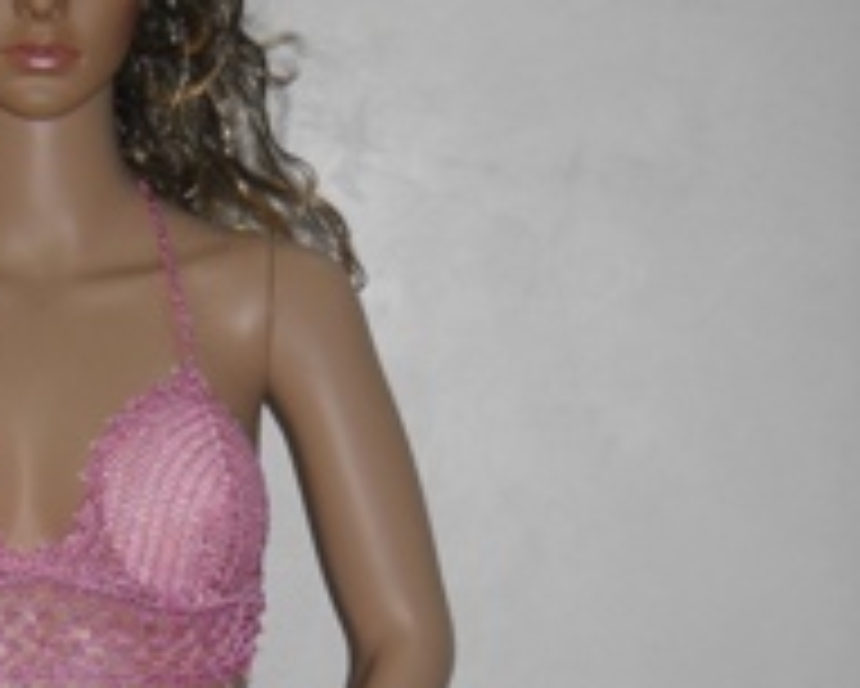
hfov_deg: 20.0
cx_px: 113
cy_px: 540
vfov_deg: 16.3
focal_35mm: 94
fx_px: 2394
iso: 64
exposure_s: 1/30
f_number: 3.1
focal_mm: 6.72
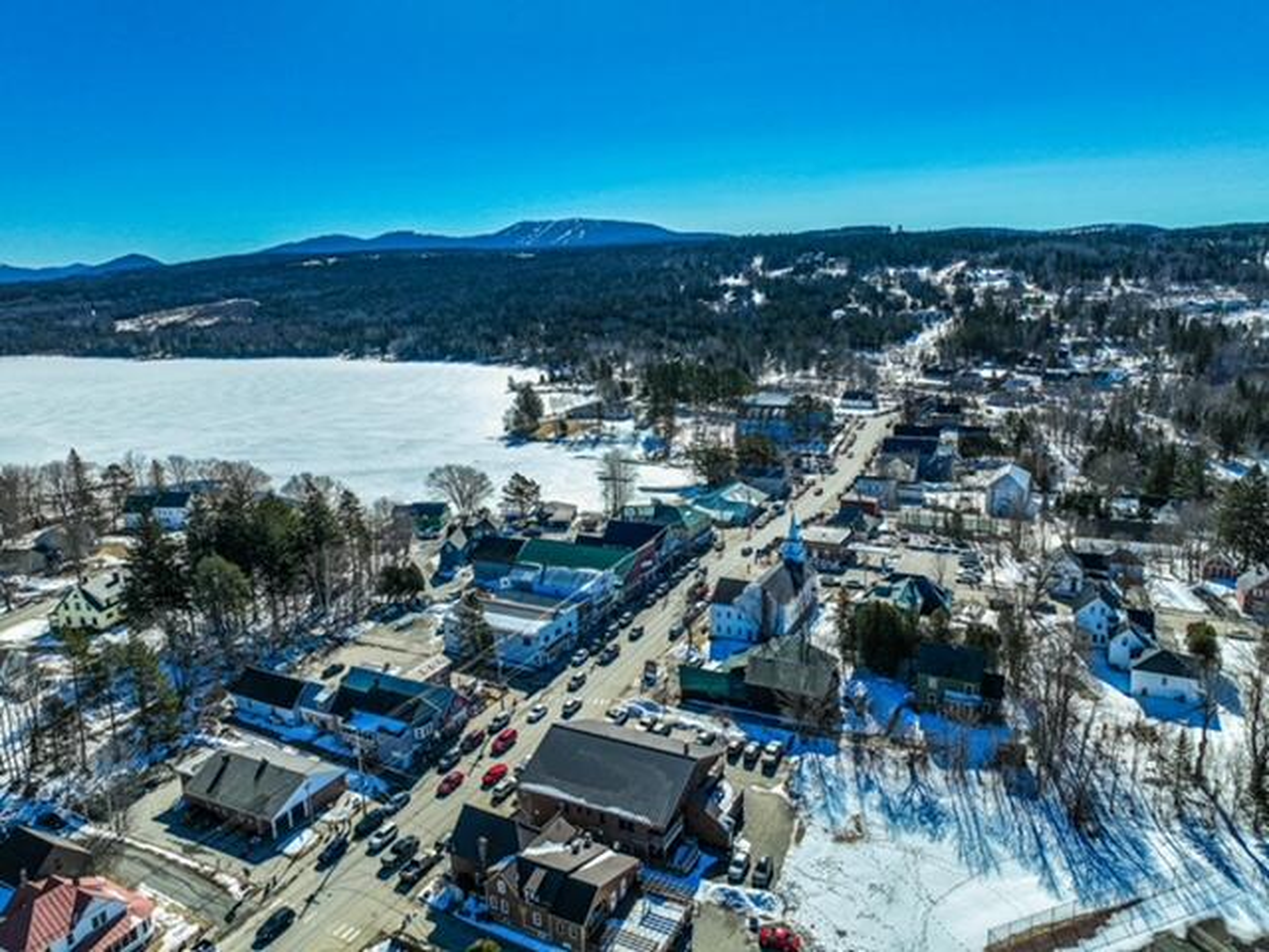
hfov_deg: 71.6
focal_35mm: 24
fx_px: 880
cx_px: 634
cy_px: 476
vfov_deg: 56.8
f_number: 2.8
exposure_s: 1/4000
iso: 130
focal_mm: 12.29
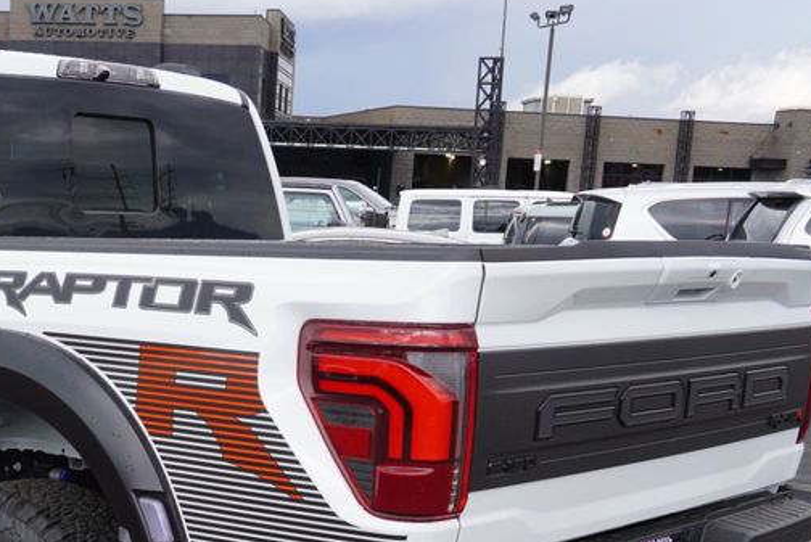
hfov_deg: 30.3
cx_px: 113
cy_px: 489
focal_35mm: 64
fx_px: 1443
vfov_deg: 20.8
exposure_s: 1/125
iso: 100
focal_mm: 21
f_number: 8
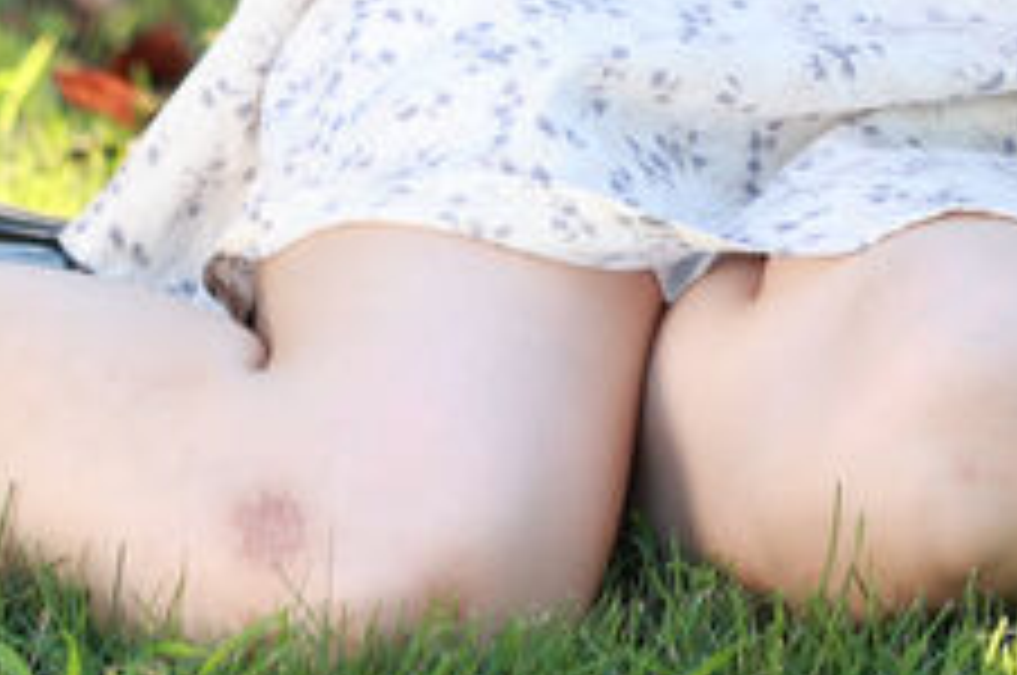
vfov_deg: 3.7
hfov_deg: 5.6
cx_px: 999
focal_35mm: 367
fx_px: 10353
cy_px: -770
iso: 200
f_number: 2.8
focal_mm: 69
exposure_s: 1/200
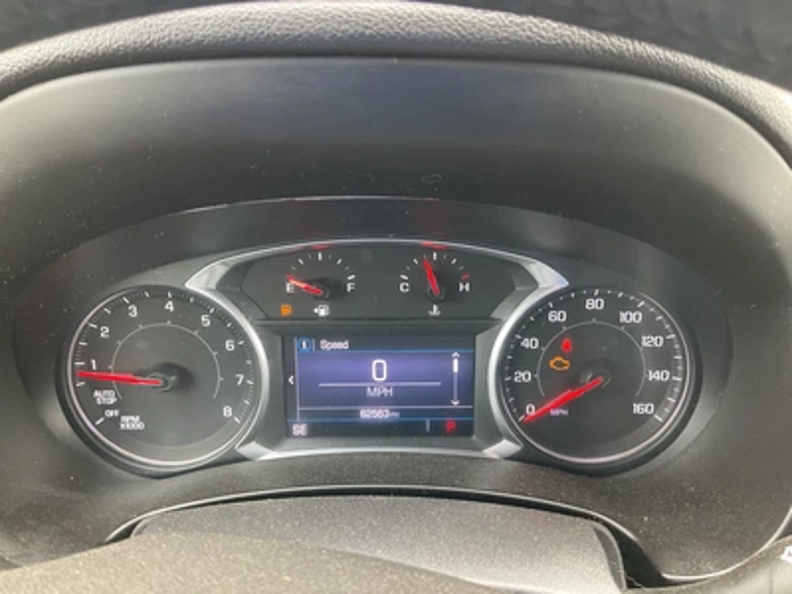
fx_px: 664
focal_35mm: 29
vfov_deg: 48.2
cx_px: 396
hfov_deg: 61.7
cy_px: 297
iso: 125
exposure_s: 1/60
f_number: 1.8
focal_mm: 3
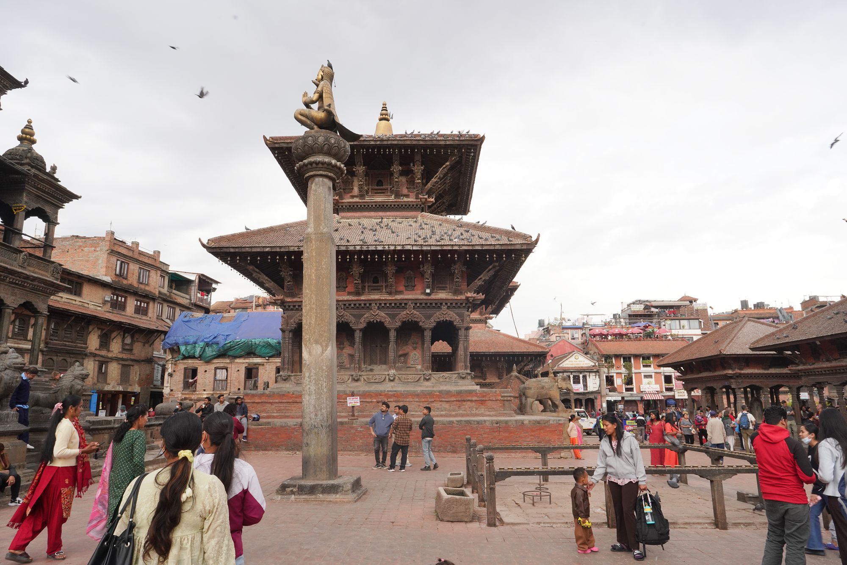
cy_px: 282
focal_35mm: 24
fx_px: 565
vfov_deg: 53.1
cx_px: 424
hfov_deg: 73.7
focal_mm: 24
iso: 800
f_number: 16
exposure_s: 1/100
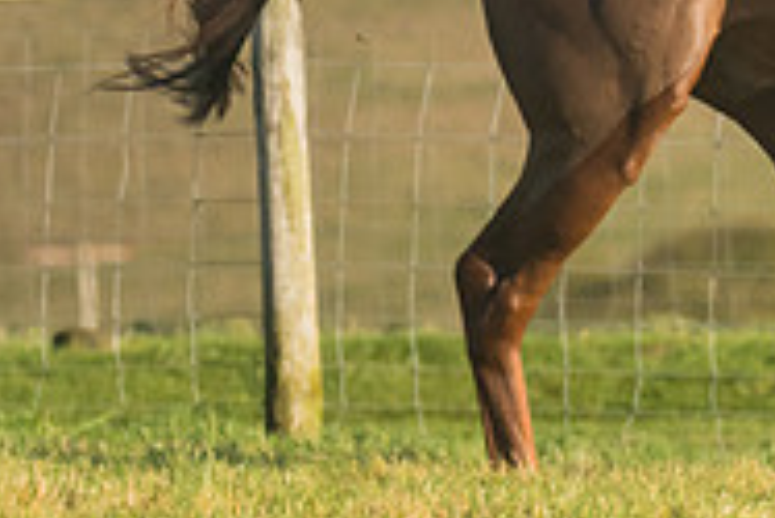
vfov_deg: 1.9
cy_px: -199
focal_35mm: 743
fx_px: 16007
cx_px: 1094
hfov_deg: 2.8
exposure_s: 1/5000
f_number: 5
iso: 400
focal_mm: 160
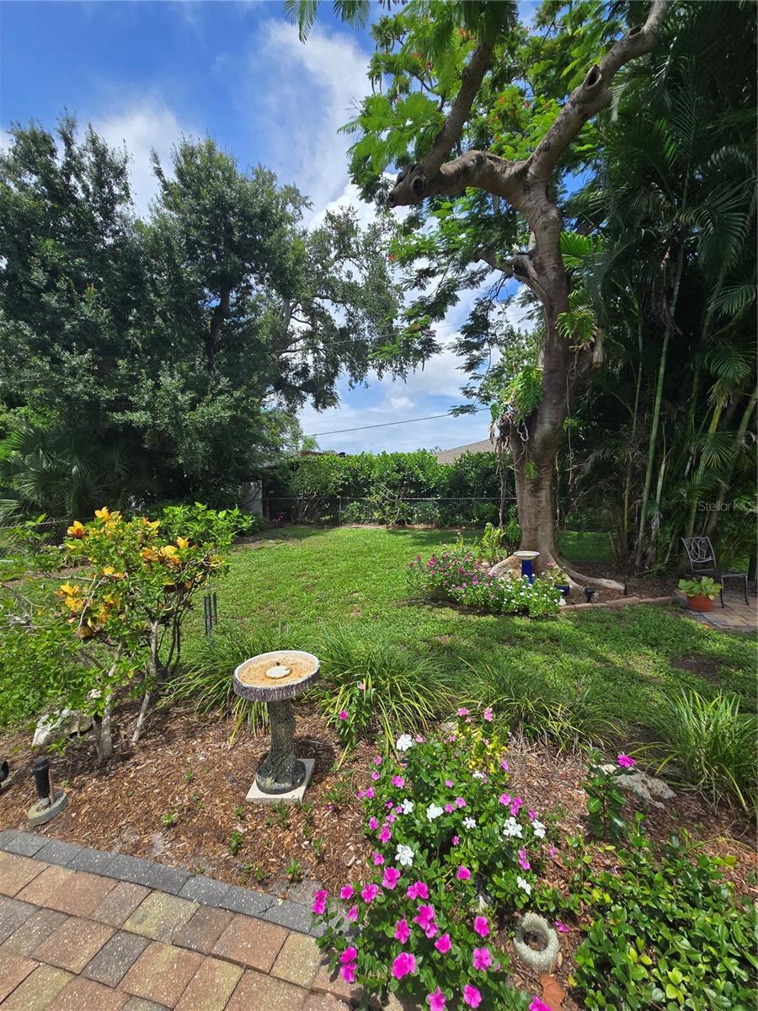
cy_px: 506
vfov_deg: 106.2
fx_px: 380
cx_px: 379
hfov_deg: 89.9
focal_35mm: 13
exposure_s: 1/1418
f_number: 2.2
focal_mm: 2.2
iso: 50
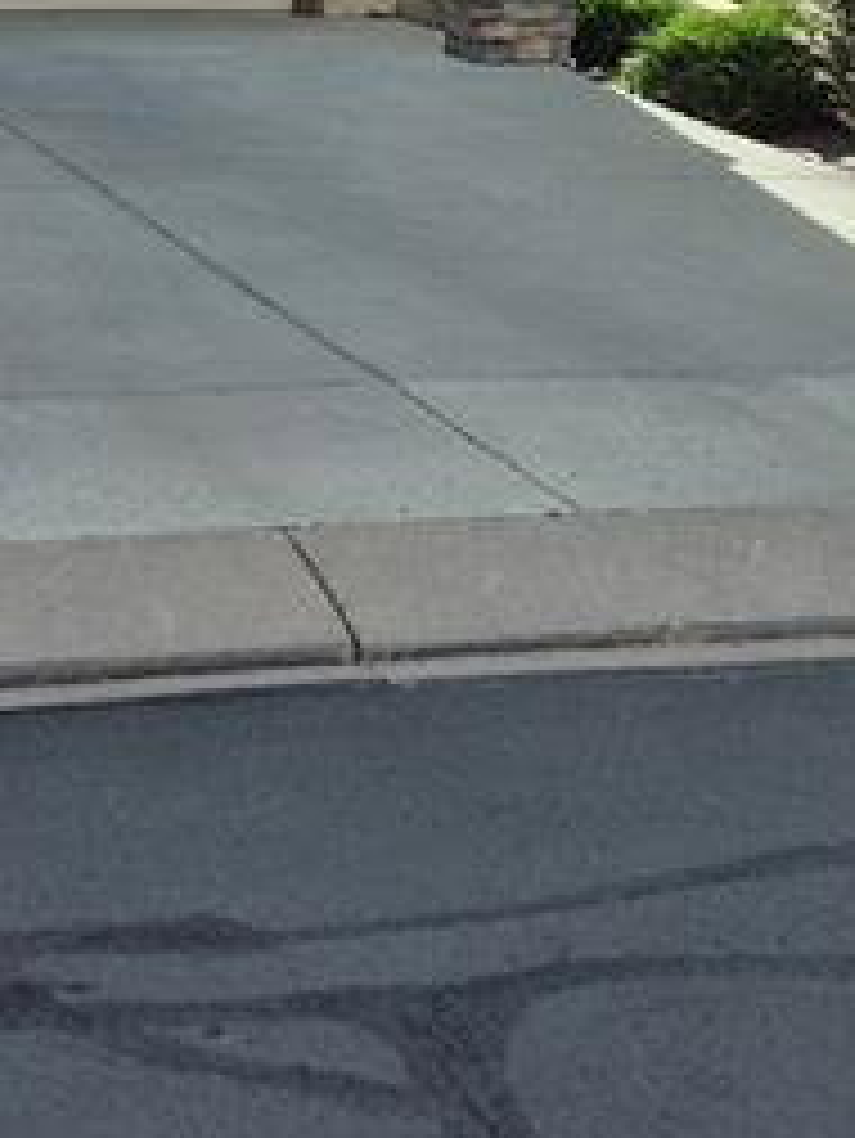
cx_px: 416
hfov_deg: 15.1
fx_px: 3225
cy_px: -558
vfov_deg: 17.9
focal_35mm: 98
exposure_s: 1/2920
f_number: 1.8
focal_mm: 5.4
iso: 25
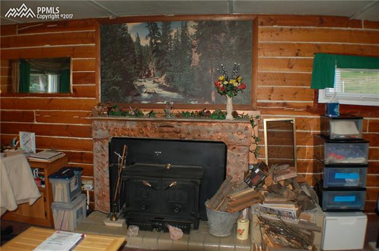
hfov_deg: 53.2
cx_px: 190
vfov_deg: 36.8
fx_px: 379
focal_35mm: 36
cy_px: 126
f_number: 4.2
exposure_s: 1/60
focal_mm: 24
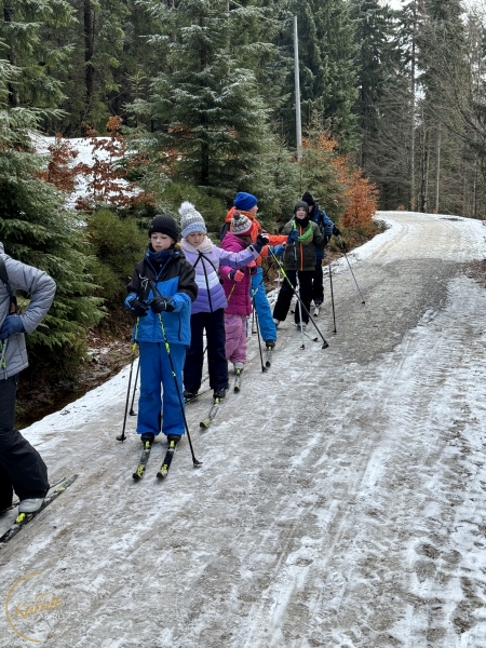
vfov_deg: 39.7
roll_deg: +0.7
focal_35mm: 48
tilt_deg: -8.2
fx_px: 899
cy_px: 324
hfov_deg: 30.3
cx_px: 243
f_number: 1.78
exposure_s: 1/495
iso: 64
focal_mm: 6.86
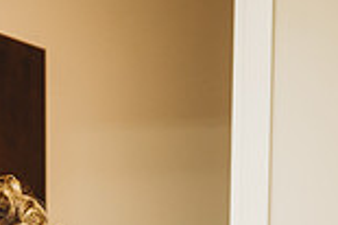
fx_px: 844
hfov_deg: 21.8
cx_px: -2
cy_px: 329
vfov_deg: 14.3
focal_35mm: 90
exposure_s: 1/100
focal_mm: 24
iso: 640
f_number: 2.2
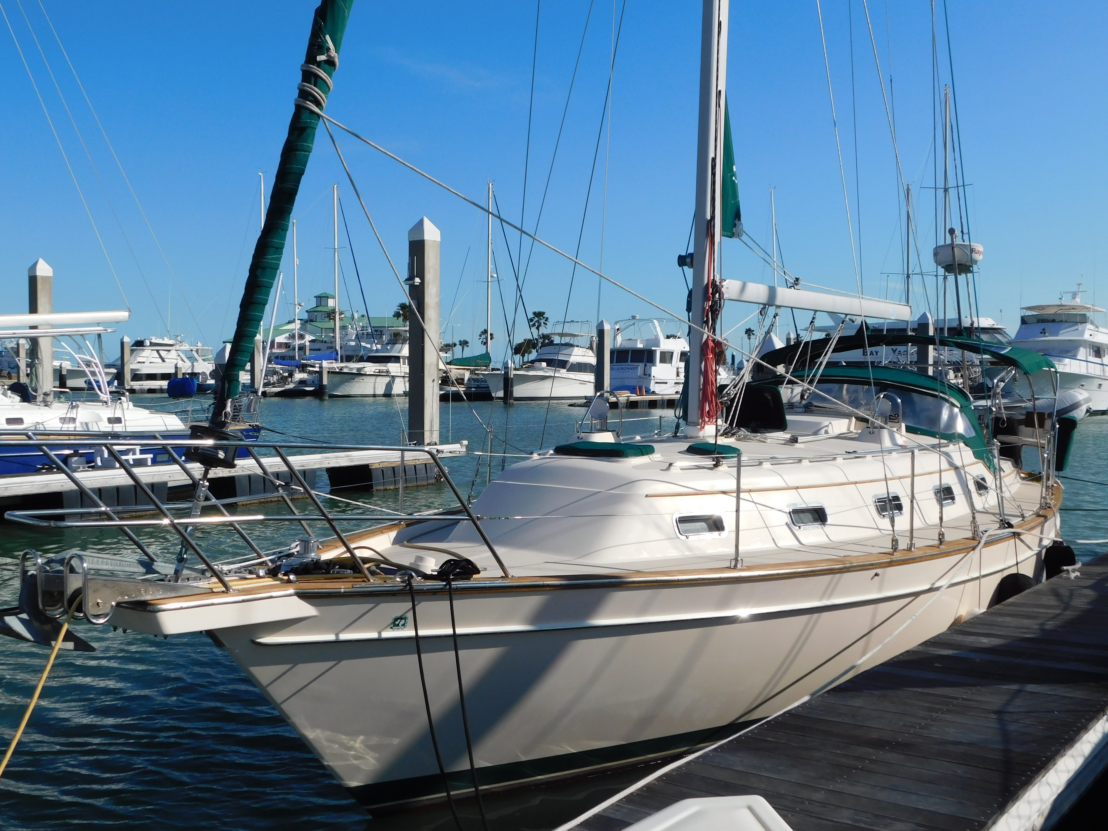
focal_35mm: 36
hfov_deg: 51.4
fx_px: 1152
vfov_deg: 39.7
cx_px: 554
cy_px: 416
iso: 125
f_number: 7
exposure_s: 1/640
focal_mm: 6.3
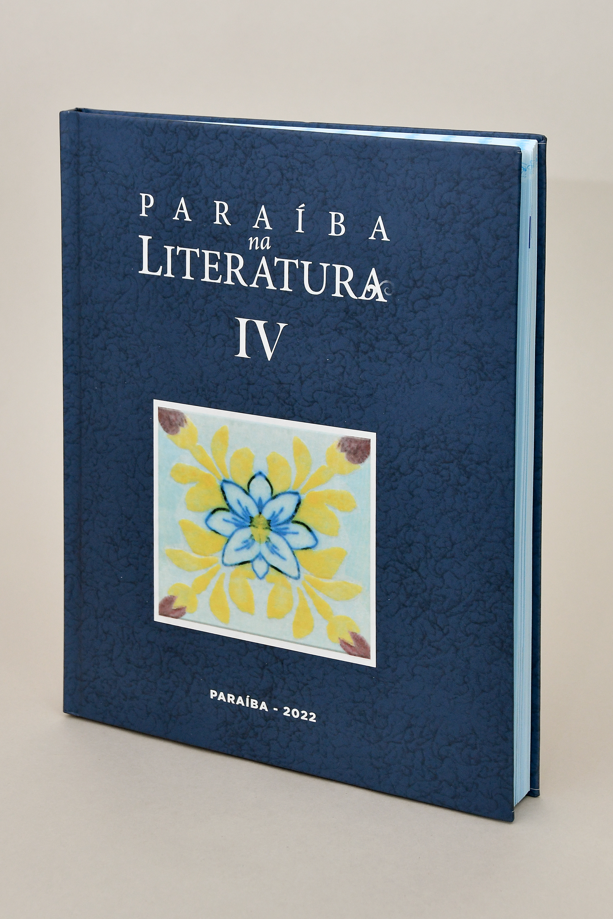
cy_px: 460
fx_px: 2107
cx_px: 306
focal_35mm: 82
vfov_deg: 24.6
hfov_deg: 16.6
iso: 500
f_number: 8
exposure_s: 1/125
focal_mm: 55
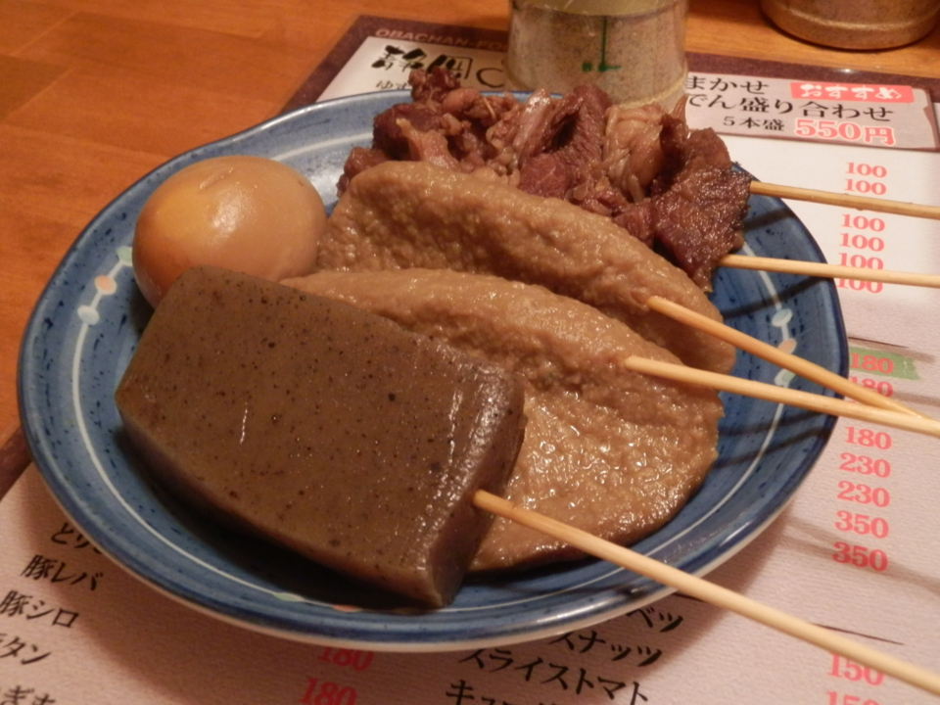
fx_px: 1086
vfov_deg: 36.0
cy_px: 352
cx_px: 470
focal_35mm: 40
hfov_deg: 46.8
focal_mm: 7.2
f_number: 4
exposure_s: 1/4
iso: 800
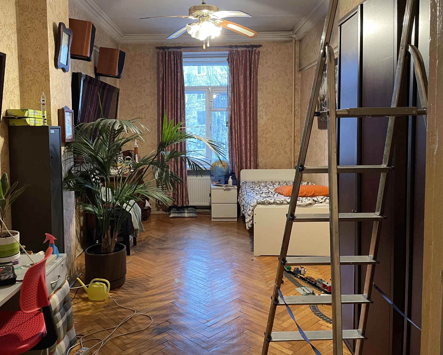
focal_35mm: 30
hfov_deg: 58.6
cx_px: 194
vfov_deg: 48.4
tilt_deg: -3.3
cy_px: 161
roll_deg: +1.5
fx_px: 393
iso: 320
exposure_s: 1/50
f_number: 1.6
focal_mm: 4.2
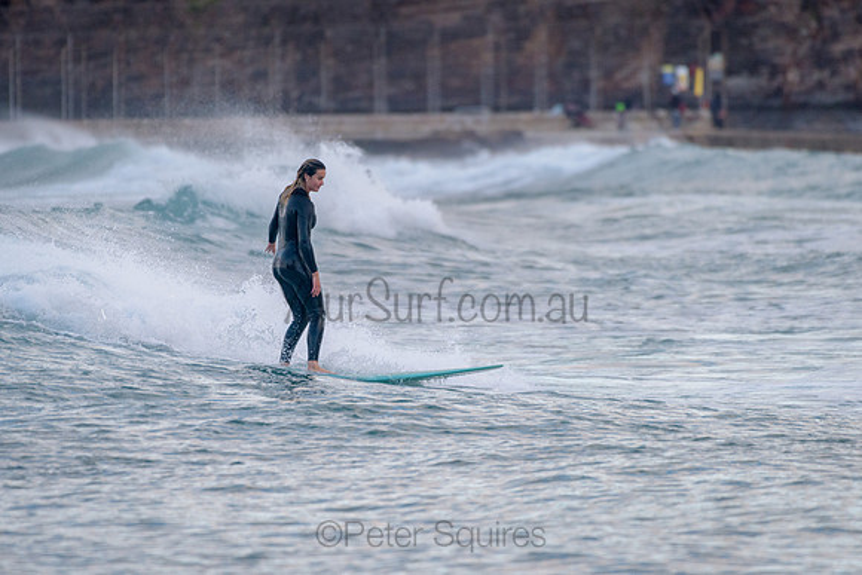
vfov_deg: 2.2
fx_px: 14653
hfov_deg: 3.4
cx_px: 453
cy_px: 266
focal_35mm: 612
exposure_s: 1/1250
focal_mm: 500
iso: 720
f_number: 5.6
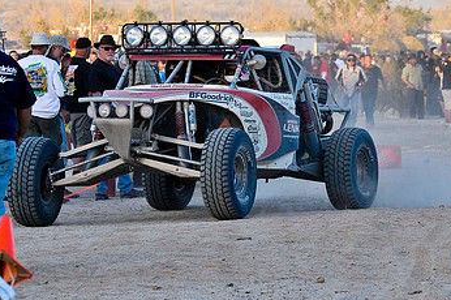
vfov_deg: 4.8
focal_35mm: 285
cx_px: 154
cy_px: 146
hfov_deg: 7.2
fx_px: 3567
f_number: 7.1
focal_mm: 170
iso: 1000
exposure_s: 1/500
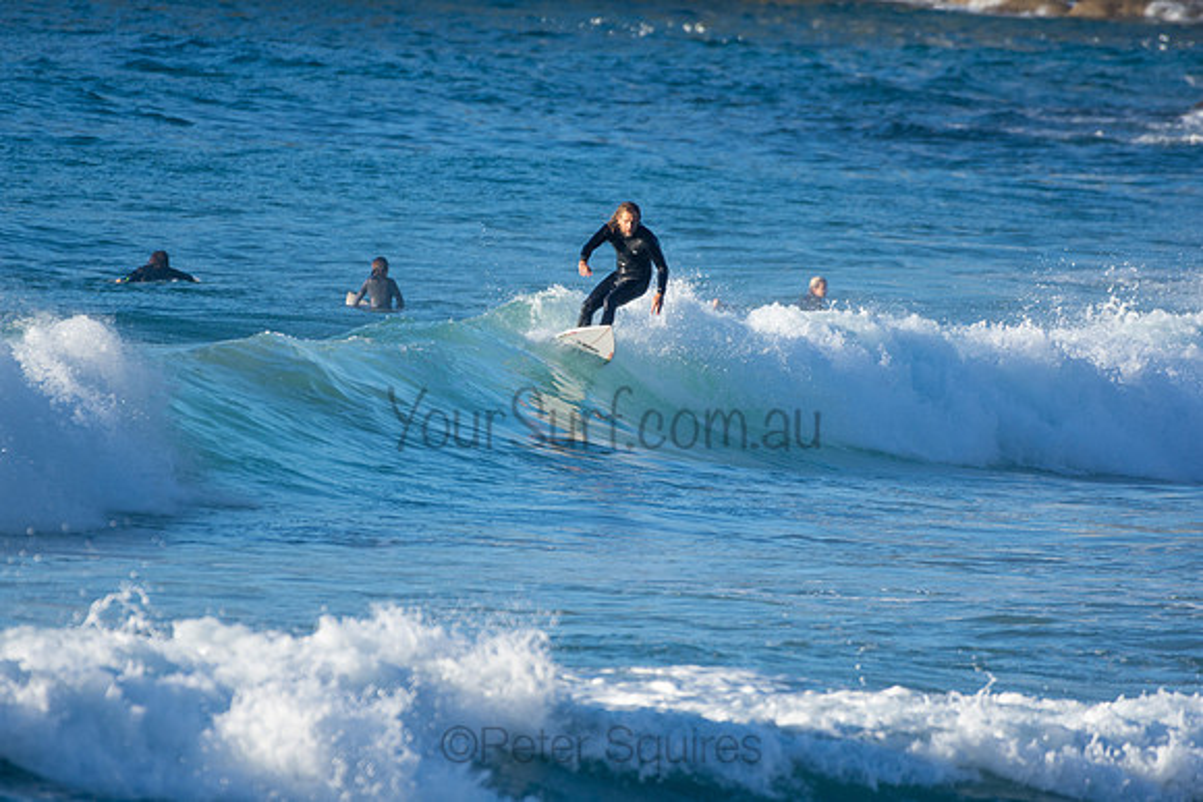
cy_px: 401
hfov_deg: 2.7
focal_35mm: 750
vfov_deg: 1.8
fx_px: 25067
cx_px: 602
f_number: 5.6
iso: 200
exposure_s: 1/800
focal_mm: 500
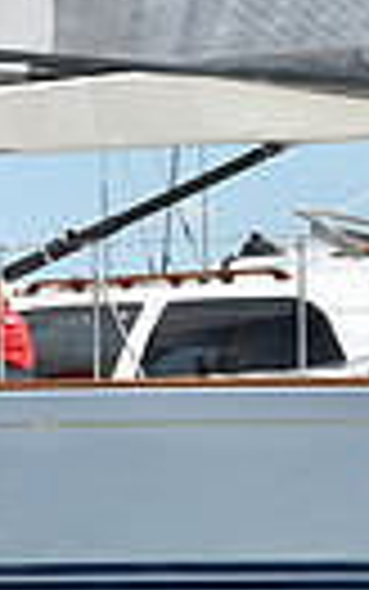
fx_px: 6879
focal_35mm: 428
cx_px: 212
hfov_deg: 3.1
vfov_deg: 4.9
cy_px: 79
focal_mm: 95
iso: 320
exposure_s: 1/1600
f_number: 6.3
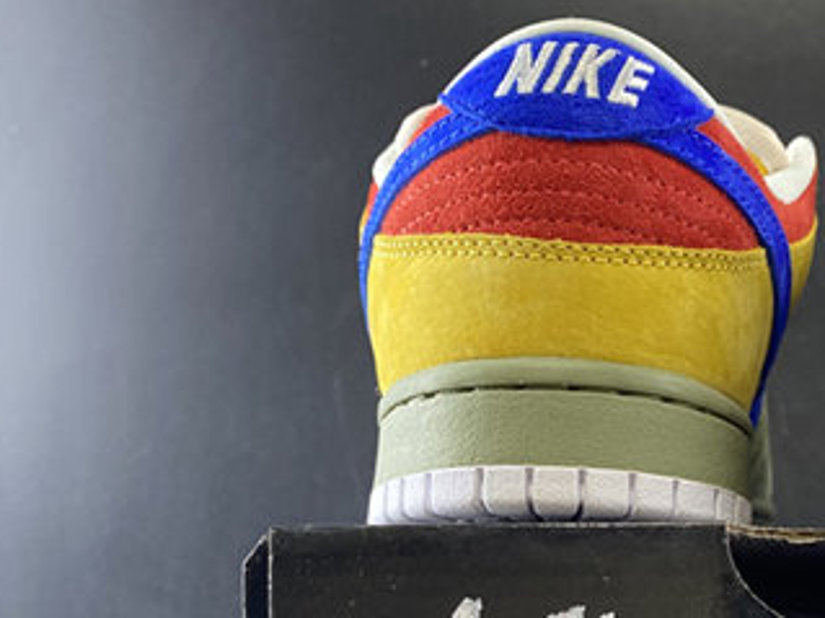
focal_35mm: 57
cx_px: 804
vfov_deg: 24.5
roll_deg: +0.5
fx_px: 1358
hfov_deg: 31.5
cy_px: 614
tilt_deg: +2.5
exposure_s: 1/50
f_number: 1.8
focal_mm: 4.25
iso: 200
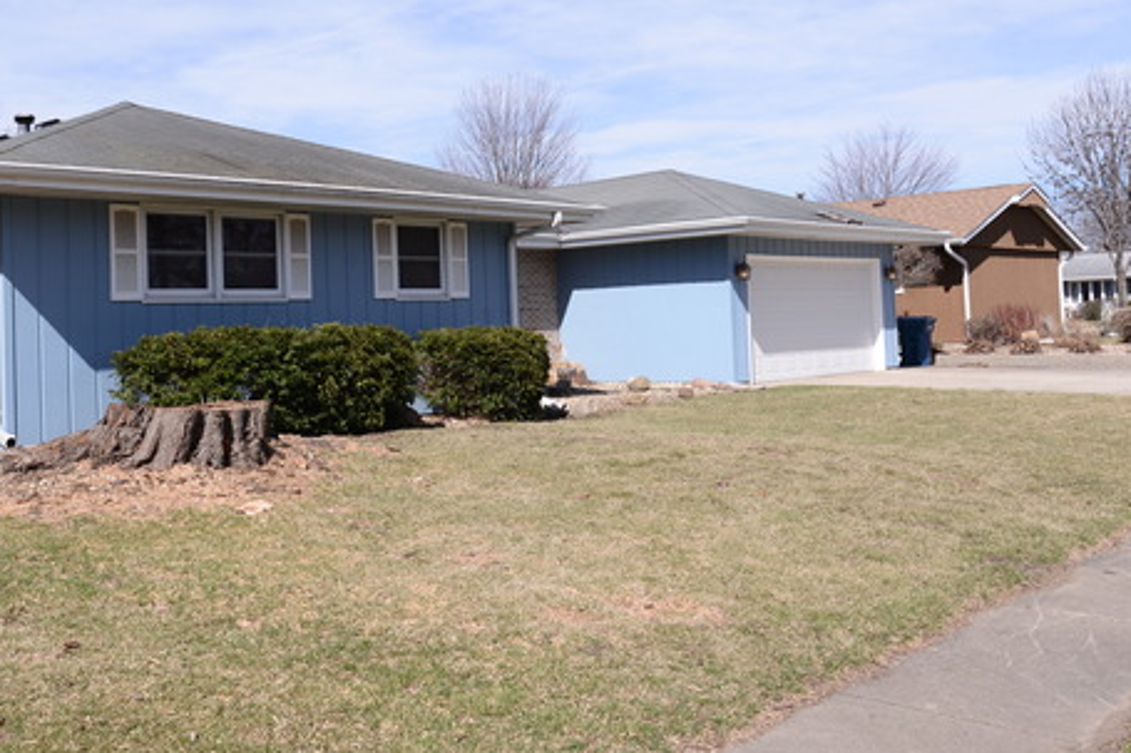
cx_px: 378
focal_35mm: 38
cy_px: 265
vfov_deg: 34.8
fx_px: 1193
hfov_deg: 49.8
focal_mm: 27
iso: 250
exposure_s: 1/640
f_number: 8
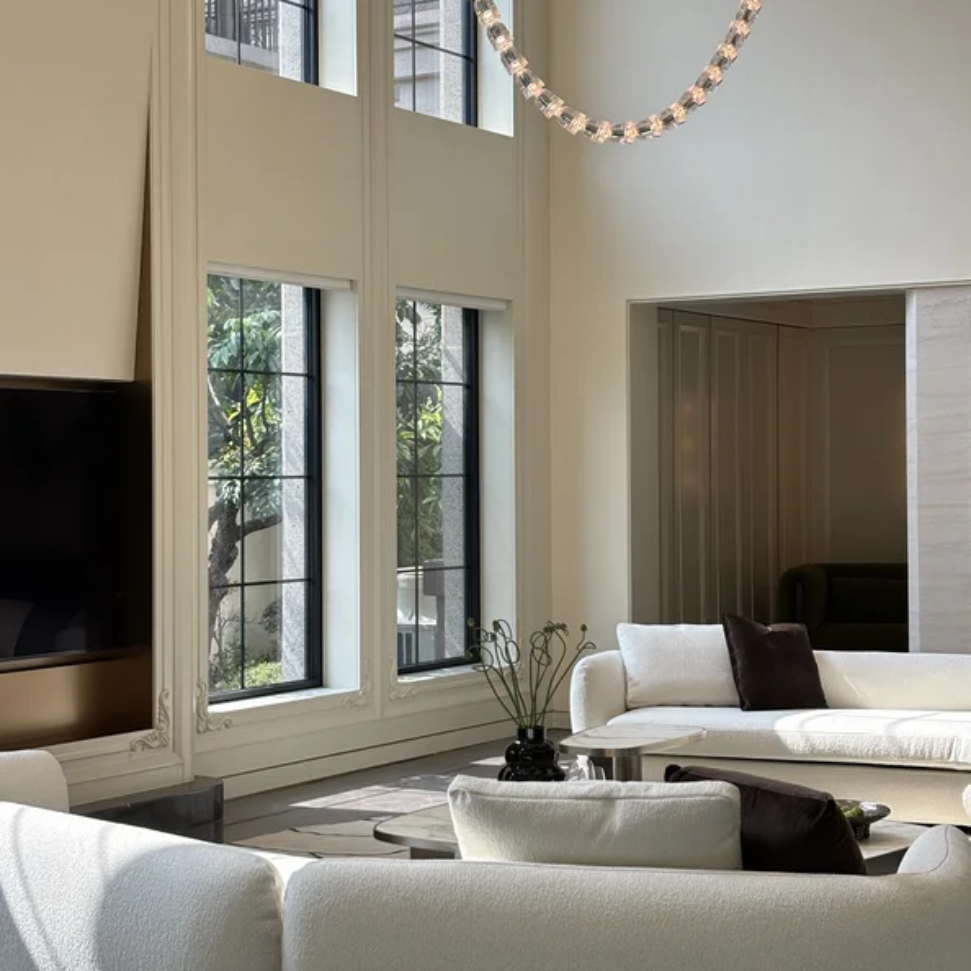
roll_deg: +0.2
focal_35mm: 66
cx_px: 471
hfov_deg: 26.1
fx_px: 2095
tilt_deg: +0.5
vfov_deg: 26.1
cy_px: 452
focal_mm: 5.96
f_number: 1.6
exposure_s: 1/171
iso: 32
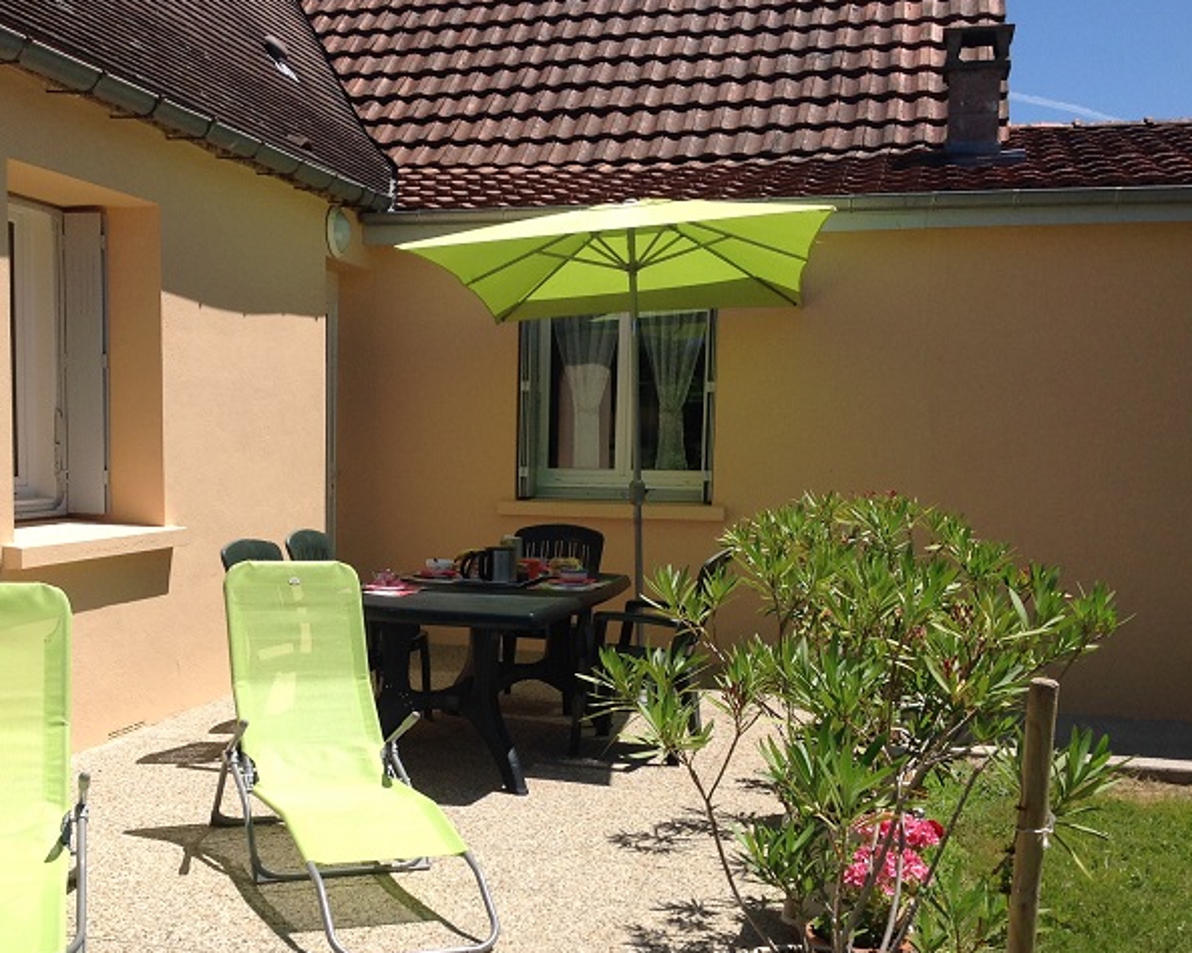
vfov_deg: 32.6
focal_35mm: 46
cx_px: 478
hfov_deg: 40.2
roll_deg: -1.8
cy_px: 580
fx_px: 1622
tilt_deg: -4.9
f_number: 2.4
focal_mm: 4.28
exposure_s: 1/2160
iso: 50
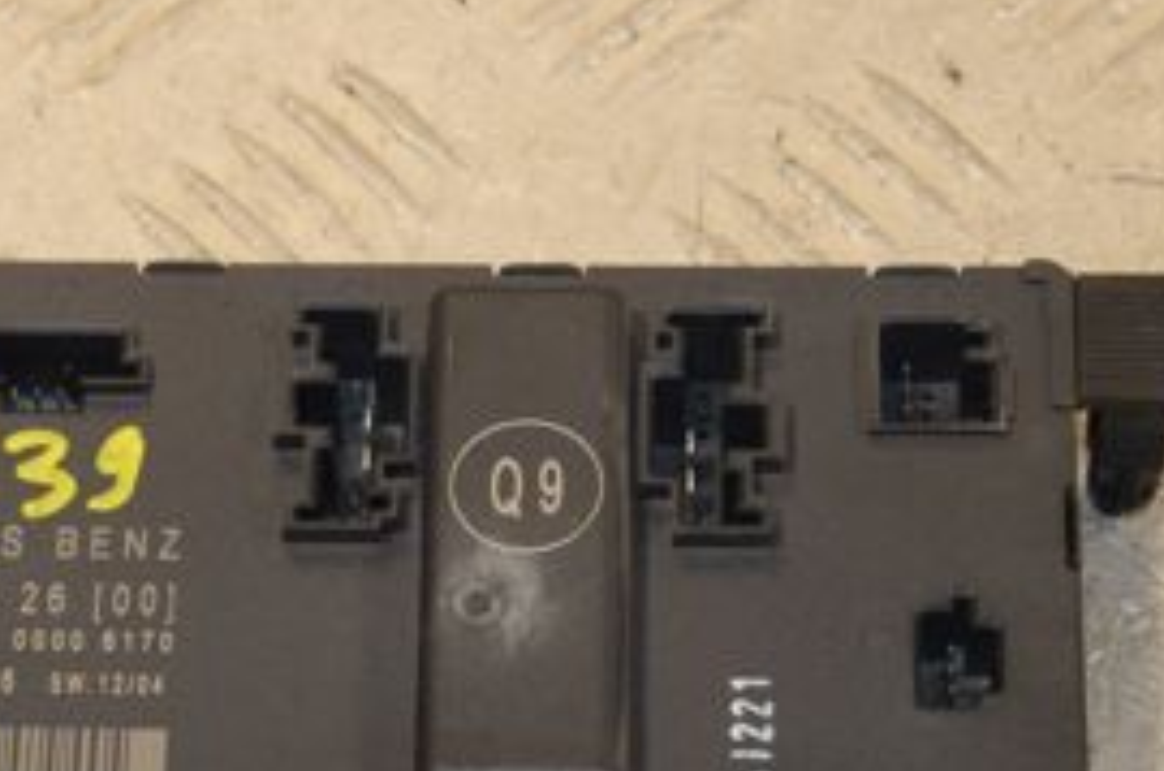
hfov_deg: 11.6
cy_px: 599
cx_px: 362
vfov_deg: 7.7
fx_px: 5745
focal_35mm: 178
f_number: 8
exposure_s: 1/200
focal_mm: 50
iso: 800
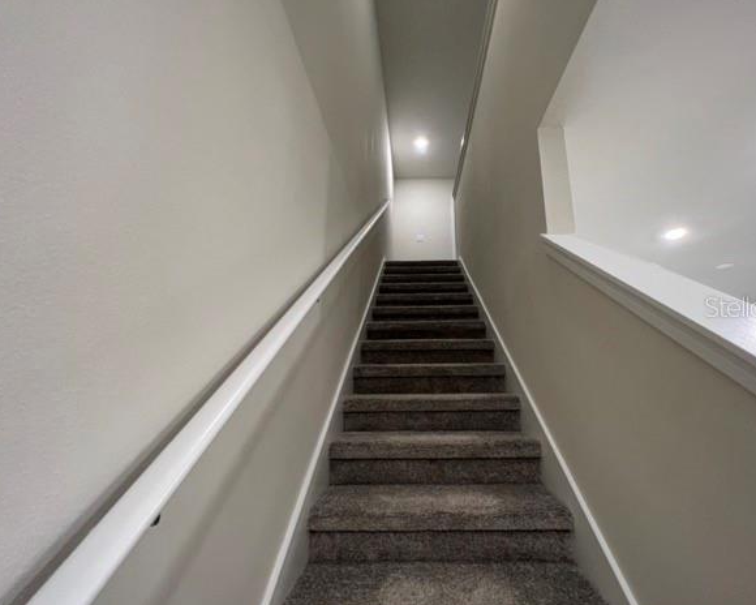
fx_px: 313
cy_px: 306
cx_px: 411
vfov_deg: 88.0
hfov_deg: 100.5
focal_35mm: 14
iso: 250
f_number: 1.8
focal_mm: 1.57
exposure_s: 1/60
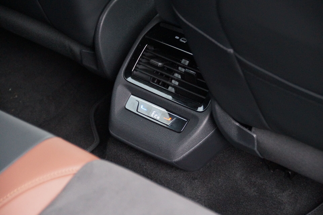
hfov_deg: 15.2
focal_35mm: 135
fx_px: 1211
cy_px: 108
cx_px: 162
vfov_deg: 10.1
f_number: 5.6
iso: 3200
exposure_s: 1/125
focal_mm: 90
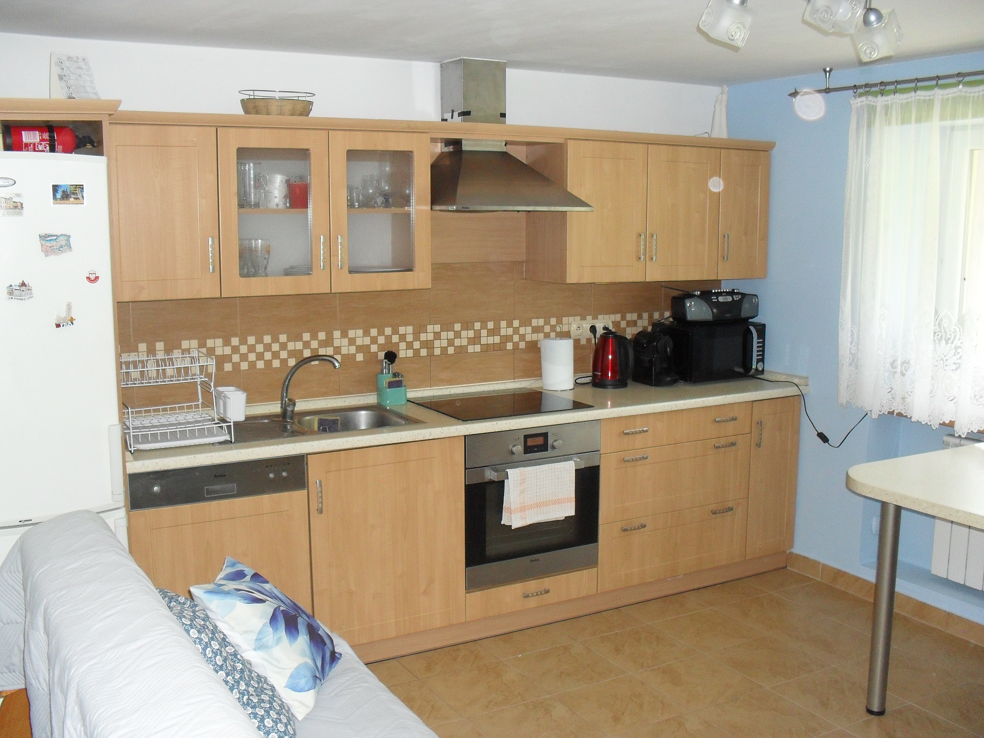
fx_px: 995
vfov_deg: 40.7
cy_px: 369
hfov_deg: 52.6
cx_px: 492
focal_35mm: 35
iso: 200
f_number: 3.2
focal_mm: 6.3
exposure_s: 1/45
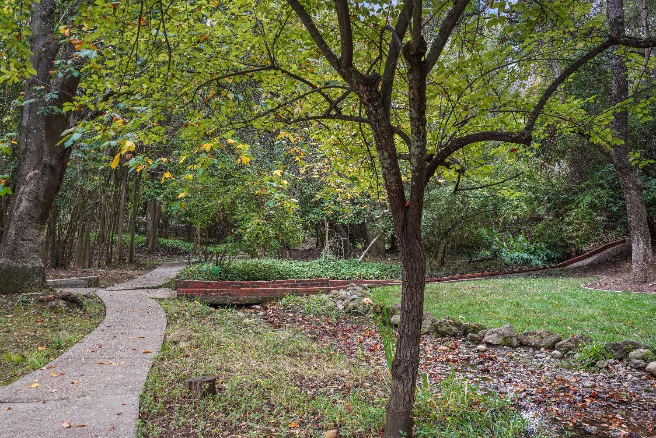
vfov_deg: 42.3
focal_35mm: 31
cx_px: 328
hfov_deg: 60.3
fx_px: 565
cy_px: 219
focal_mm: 31
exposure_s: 1/10
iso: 400
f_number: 8
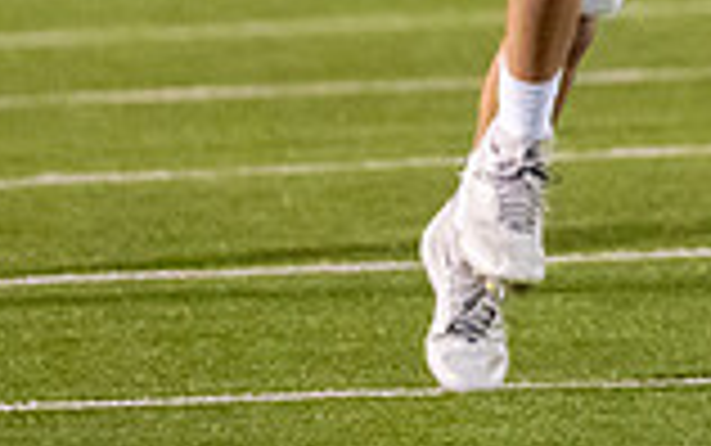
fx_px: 24626
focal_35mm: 1270
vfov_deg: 1.0
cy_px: -473
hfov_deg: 1.7
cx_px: 594
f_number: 2.8
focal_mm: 200
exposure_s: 1/1000
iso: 5000
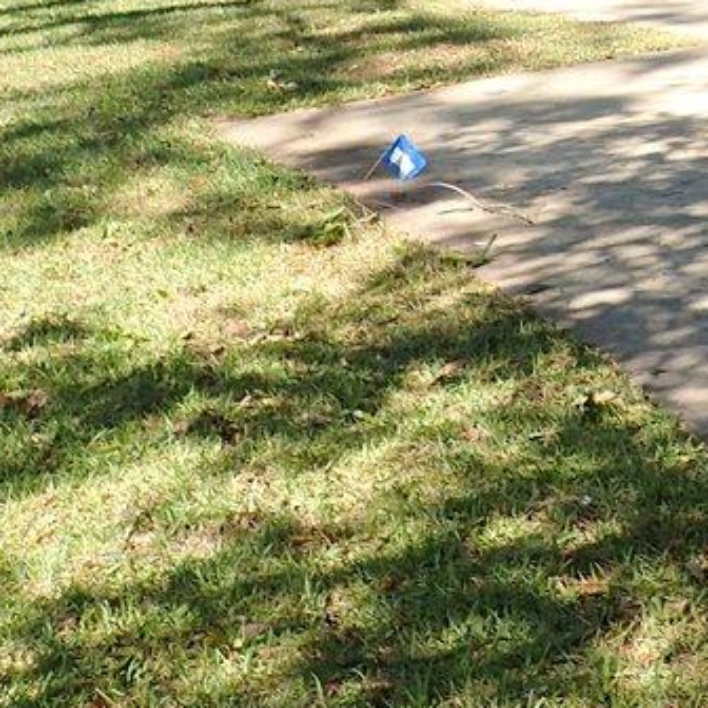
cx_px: 738
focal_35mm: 79
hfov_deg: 21.0
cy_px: -169
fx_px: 1828
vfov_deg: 20.3
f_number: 2.8
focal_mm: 4.5
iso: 100
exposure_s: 1/400
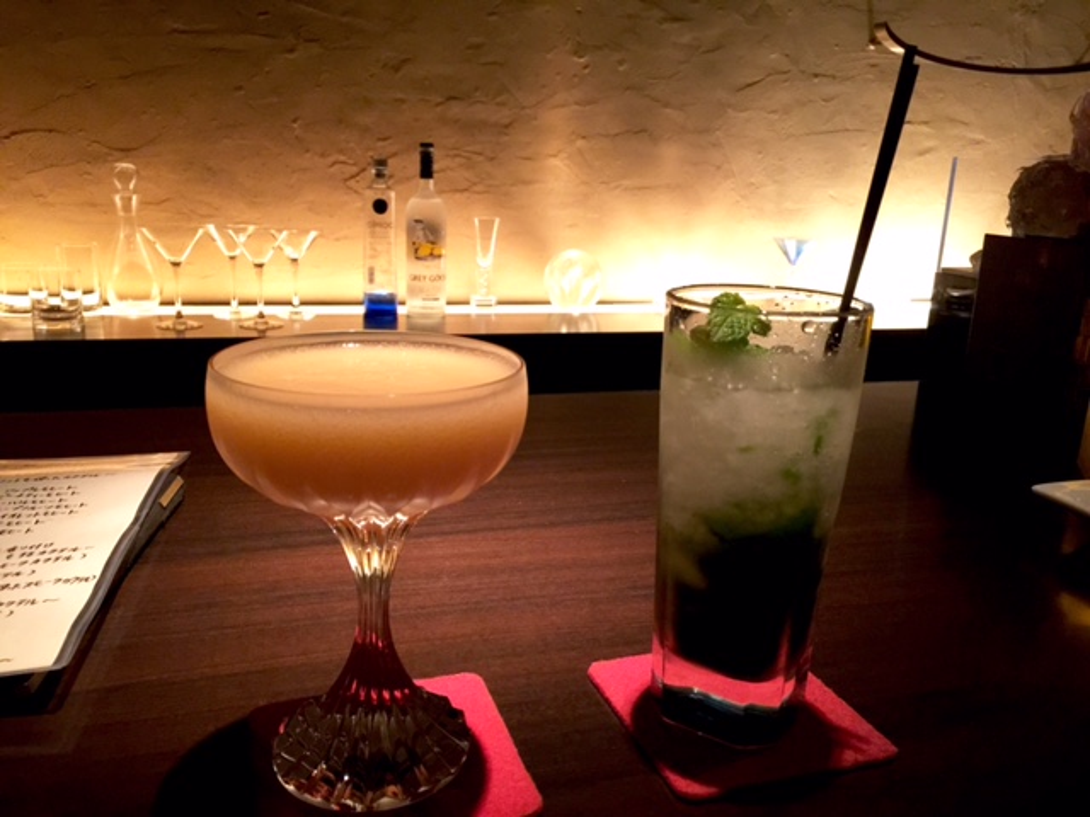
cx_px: 545
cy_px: 408
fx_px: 913
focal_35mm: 29
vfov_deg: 48.2
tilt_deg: -13.7
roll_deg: -3.3
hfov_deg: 61.7
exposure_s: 1/15
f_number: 2.2
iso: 125
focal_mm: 4.15
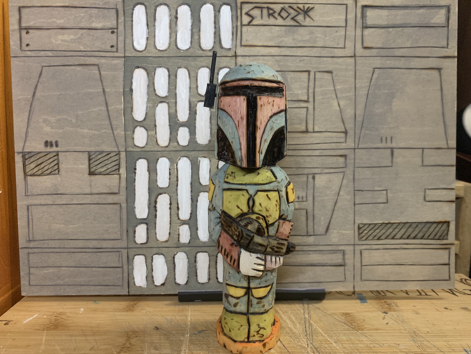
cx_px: 236
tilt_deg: -7.3
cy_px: 177
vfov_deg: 53.1
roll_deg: -1.1
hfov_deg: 67.3
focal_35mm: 26
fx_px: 354
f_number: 1.8
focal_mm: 4.25
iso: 500
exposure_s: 1/30
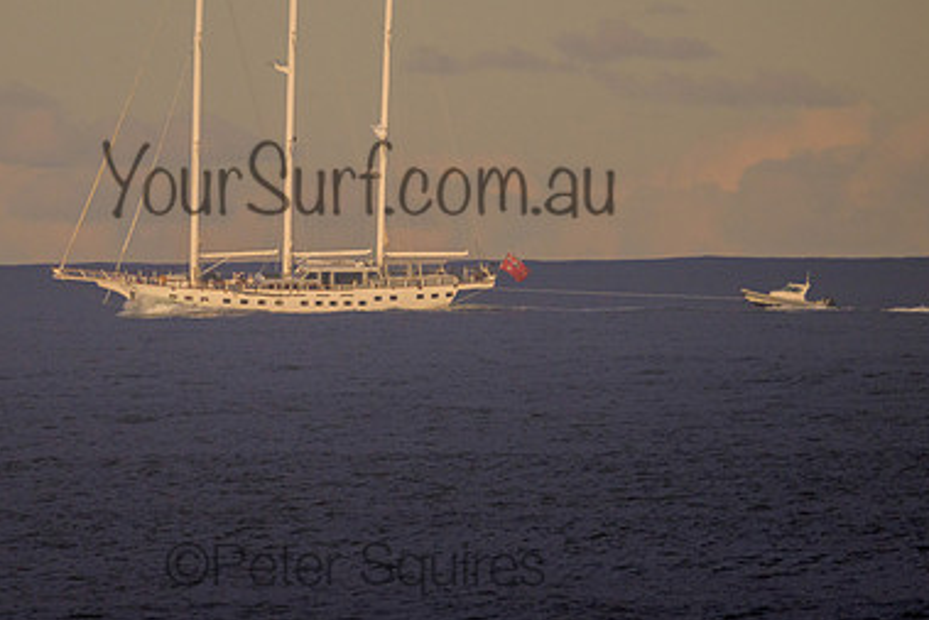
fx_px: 31571
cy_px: 158
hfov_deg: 1.7
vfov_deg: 1.1
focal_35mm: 1223
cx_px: 355
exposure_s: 1/1250
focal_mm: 800
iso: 2000
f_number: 11
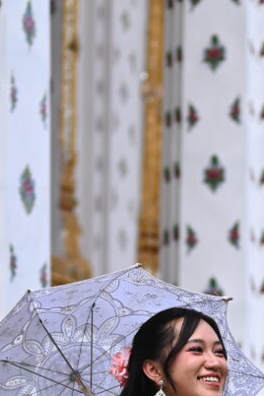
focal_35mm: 199
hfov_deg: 6.9
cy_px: 348
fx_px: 2189
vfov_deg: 10.3
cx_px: 261
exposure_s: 1/2000
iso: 100
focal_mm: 50
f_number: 1.8
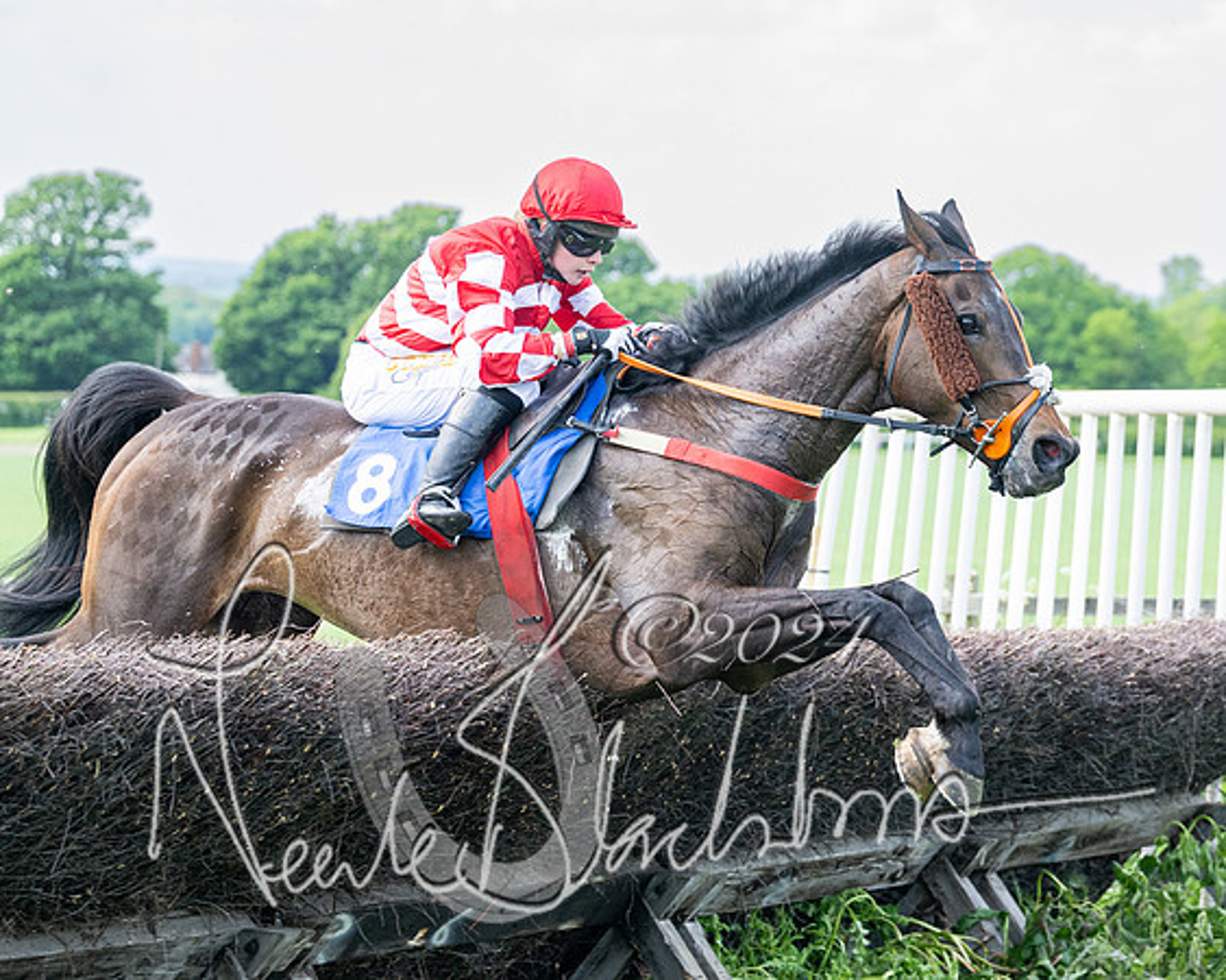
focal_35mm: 119
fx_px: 4316
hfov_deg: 16.2
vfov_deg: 13.0
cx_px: 740
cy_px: 487
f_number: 2.8
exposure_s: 1/1600
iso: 400
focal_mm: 70
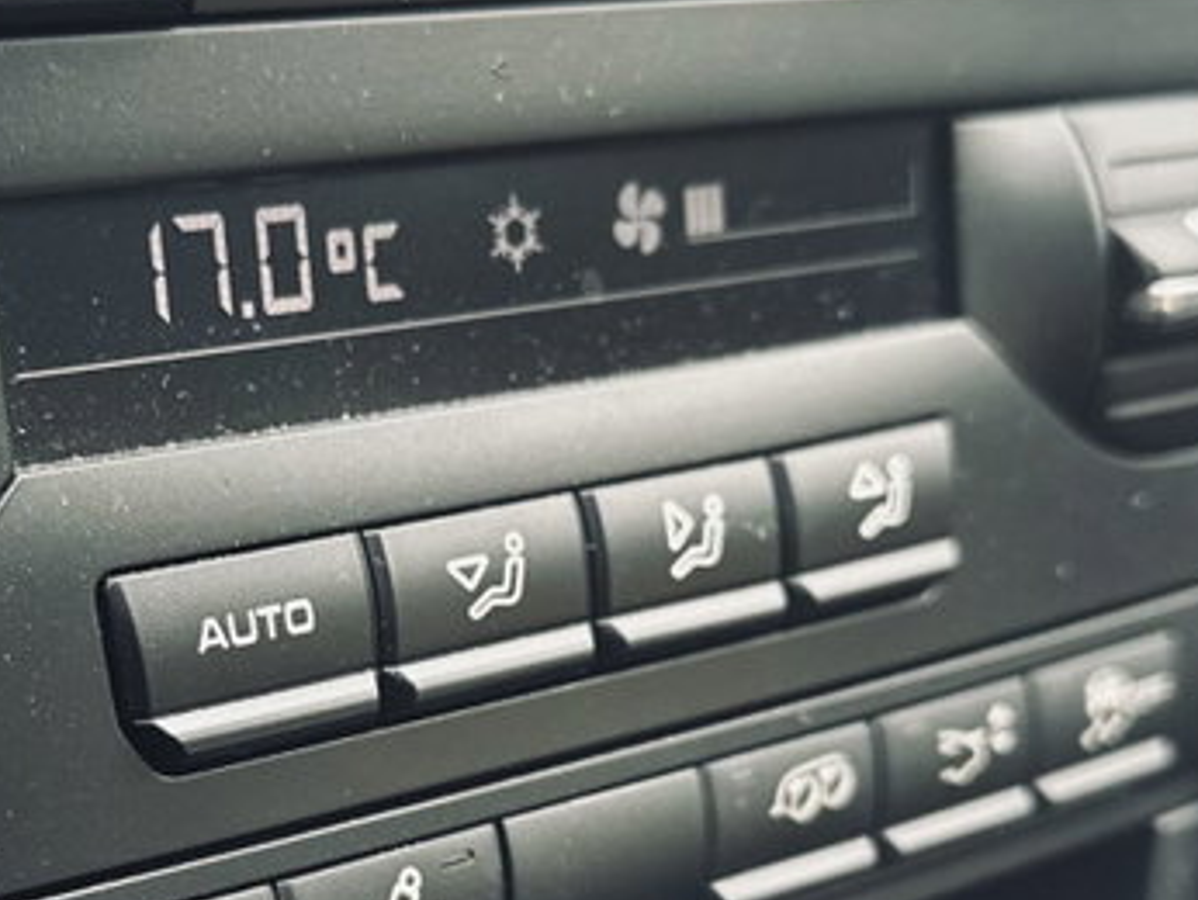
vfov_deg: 20.5
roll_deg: -3.9
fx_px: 2459
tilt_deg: -27.0
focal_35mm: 71
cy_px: 727
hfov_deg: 27.0
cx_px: 308
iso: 250
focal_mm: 6.86
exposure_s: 1/65
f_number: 1.78
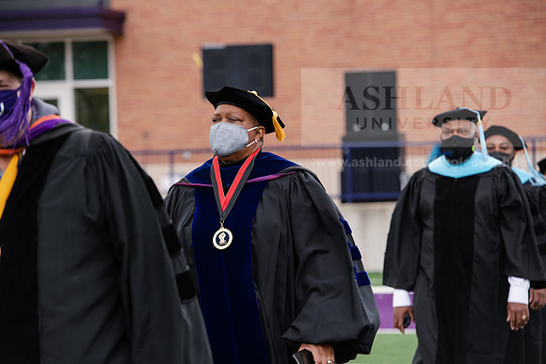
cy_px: 182
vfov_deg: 8.1
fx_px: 2579
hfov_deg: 12.1
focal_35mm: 170
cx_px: 273
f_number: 5.6
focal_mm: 170
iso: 500
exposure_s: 1/640
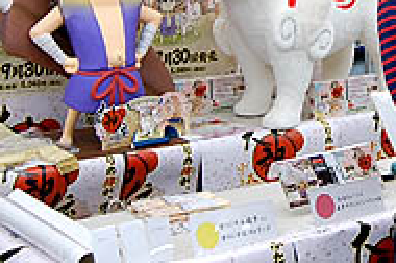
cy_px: -17
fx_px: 1098
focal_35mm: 100
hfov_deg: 19.8
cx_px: 406
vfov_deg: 13.4
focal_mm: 26
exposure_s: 1/80
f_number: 4.5
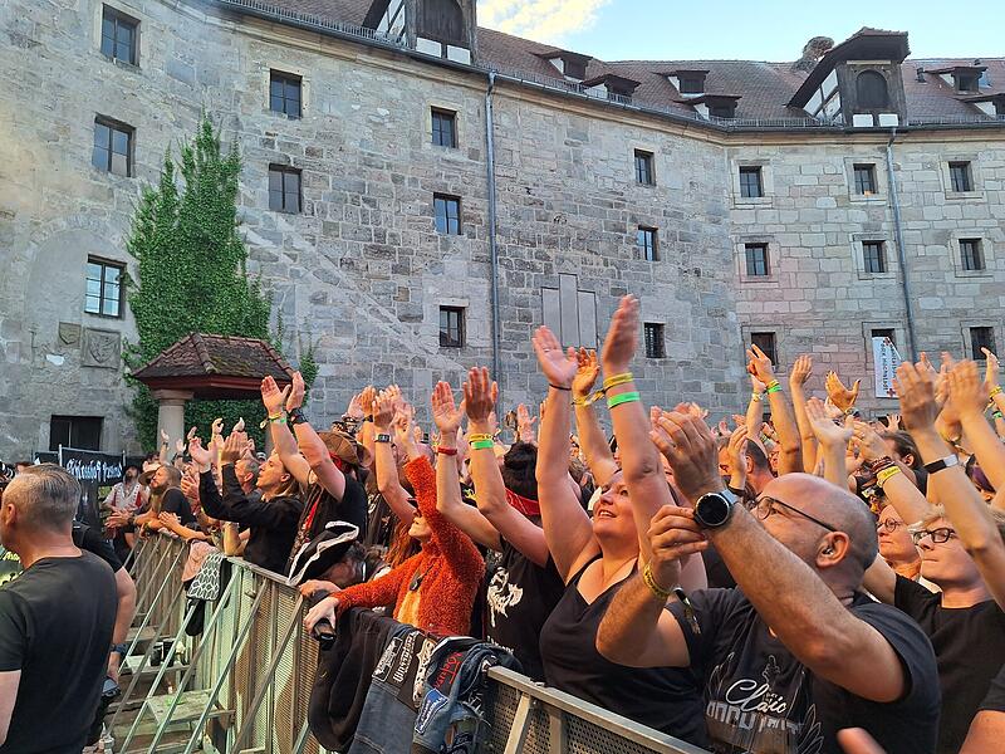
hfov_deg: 73.9
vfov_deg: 58.9
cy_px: 377
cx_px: 502
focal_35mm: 23
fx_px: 668
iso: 40
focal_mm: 5.54
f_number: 1.8
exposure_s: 1/116
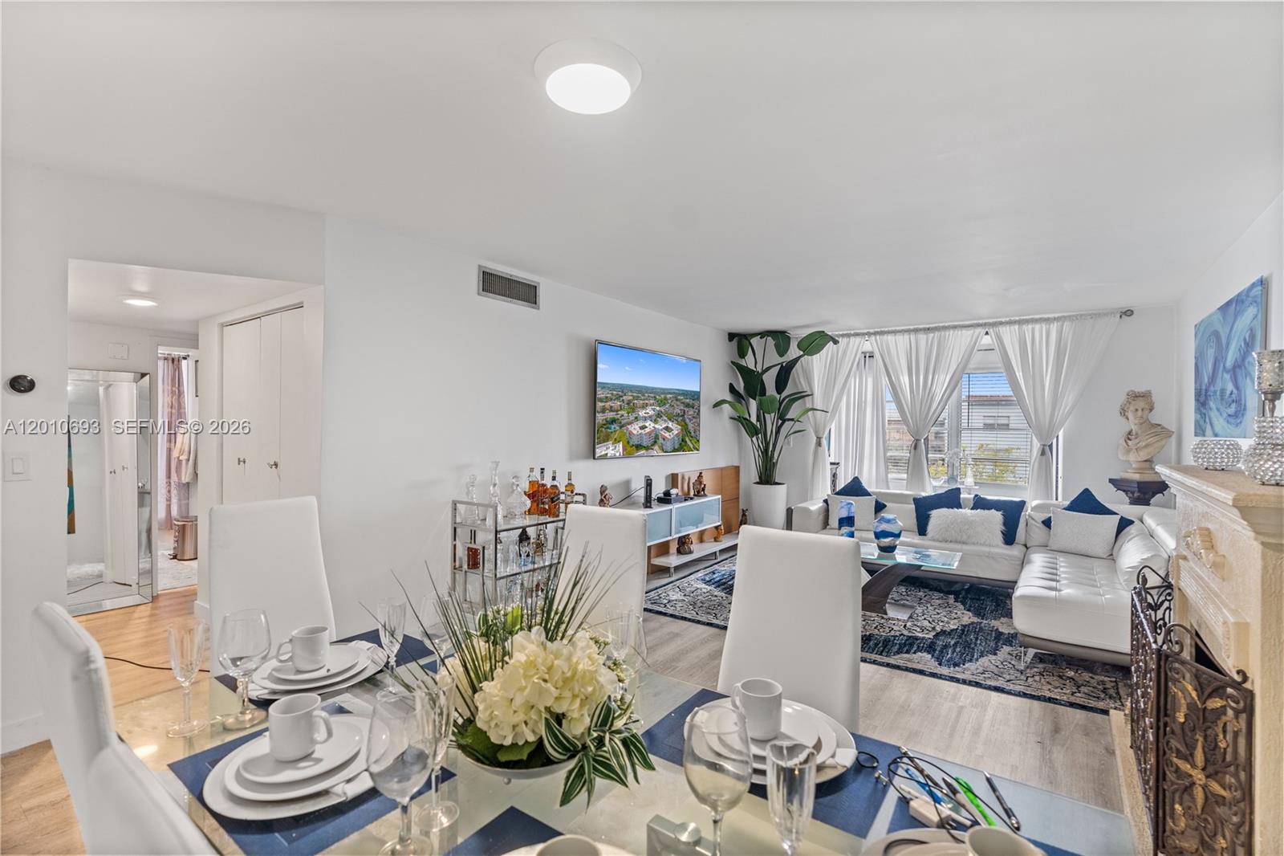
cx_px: 642
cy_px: 428
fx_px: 571
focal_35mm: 16
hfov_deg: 96.7
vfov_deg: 73.7
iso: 640
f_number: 4
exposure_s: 1/13
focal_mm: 16
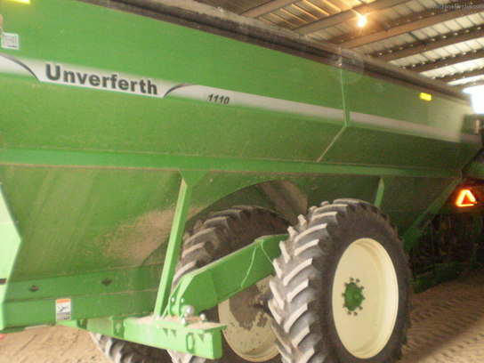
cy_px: 182
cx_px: 242
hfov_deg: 51.4
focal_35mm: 36
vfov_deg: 39.7
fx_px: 503
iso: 640
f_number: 3.1
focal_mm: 6.3
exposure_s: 1/30
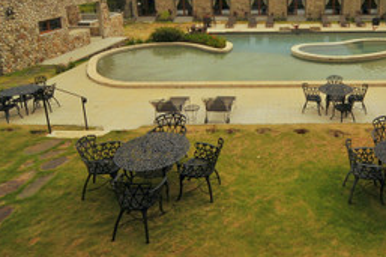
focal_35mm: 29
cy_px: 37
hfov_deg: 60.9
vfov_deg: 42.2
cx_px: 282
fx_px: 309
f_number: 10
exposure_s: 1/200
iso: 500
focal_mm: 11
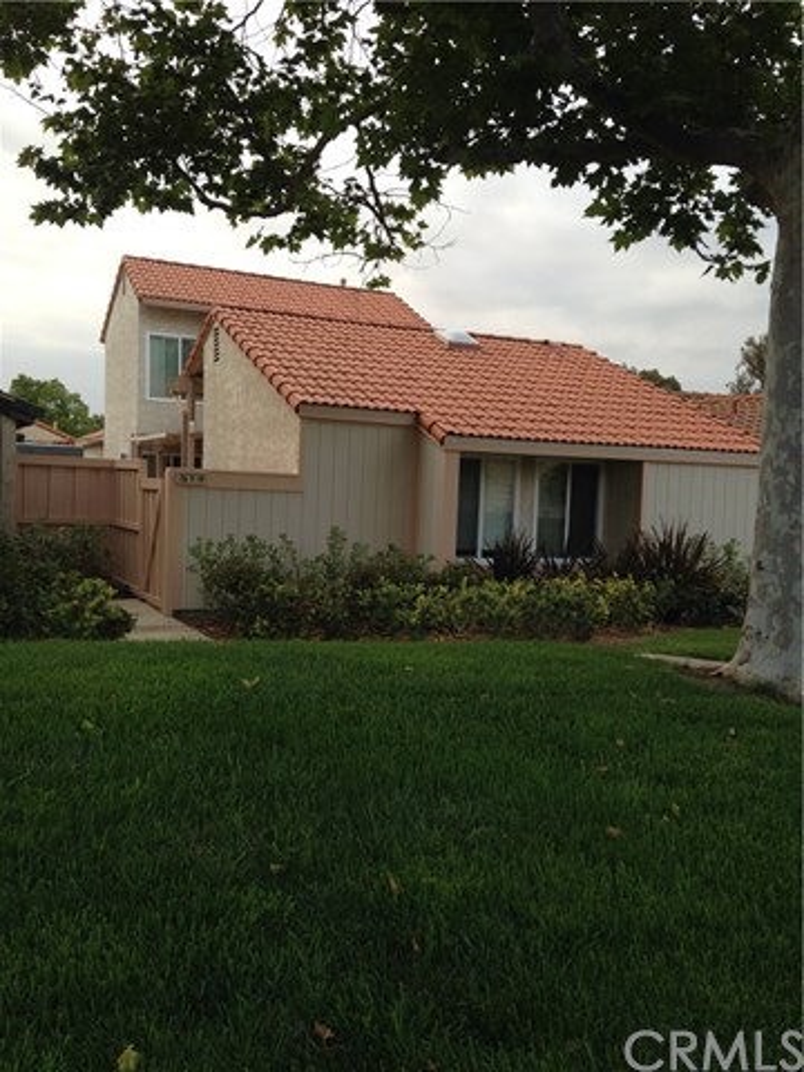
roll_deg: +0.3
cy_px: 536
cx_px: 402
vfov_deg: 55.4
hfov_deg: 42.9
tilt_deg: -3.7
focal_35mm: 33
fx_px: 1022
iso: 50
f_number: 2.4
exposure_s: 1/144
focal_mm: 4.12
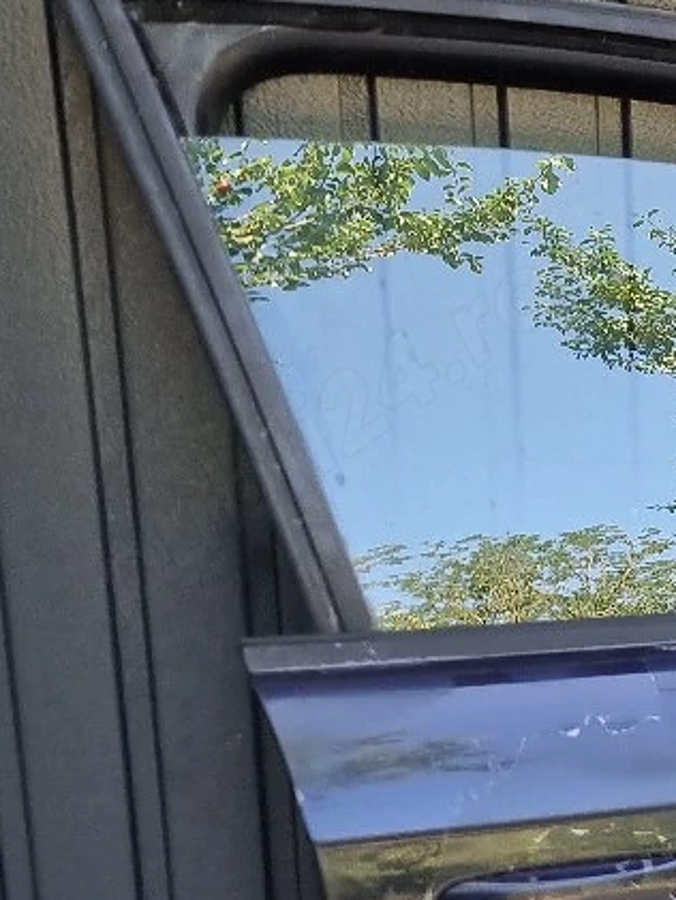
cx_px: 1020
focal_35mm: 76
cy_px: 521
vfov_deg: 25.6
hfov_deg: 17.4
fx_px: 1978
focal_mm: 6.7
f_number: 1.8
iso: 64
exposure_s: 1/100
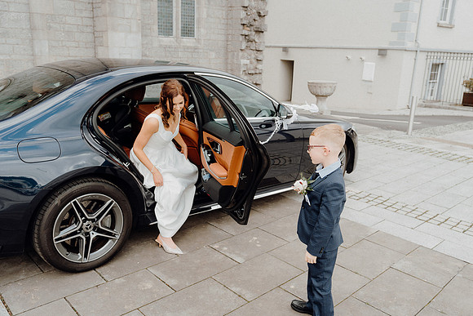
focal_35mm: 31
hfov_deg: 60.3
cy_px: 158
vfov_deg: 42.3
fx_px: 407
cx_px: 236
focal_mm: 31
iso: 125
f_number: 3.5
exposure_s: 1/200
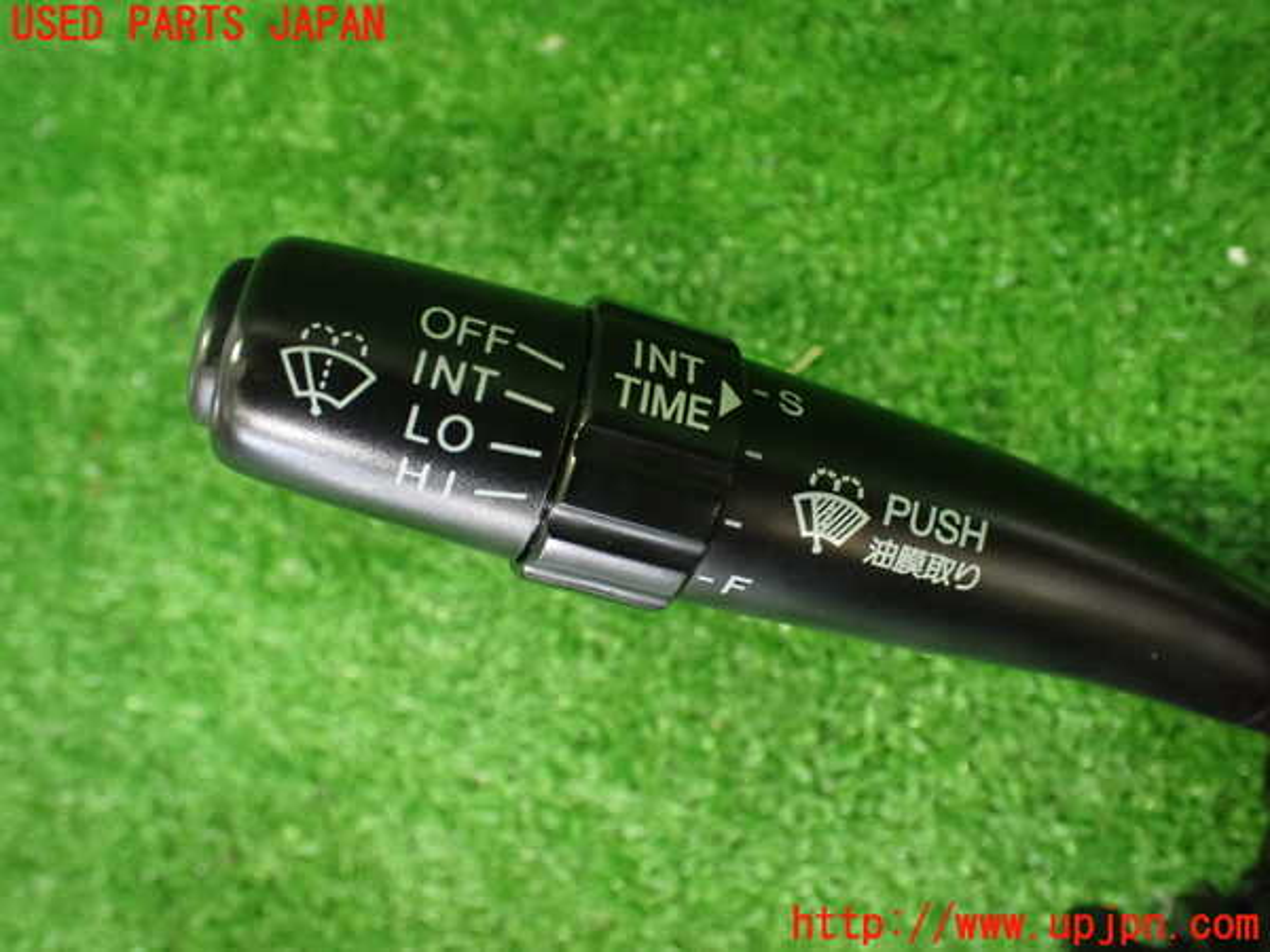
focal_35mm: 30
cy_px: 476
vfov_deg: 46.8
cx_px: 635
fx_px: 1101
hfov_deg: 60.0
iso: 1250
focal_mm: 5.4
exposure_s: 1/30
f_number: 2.3
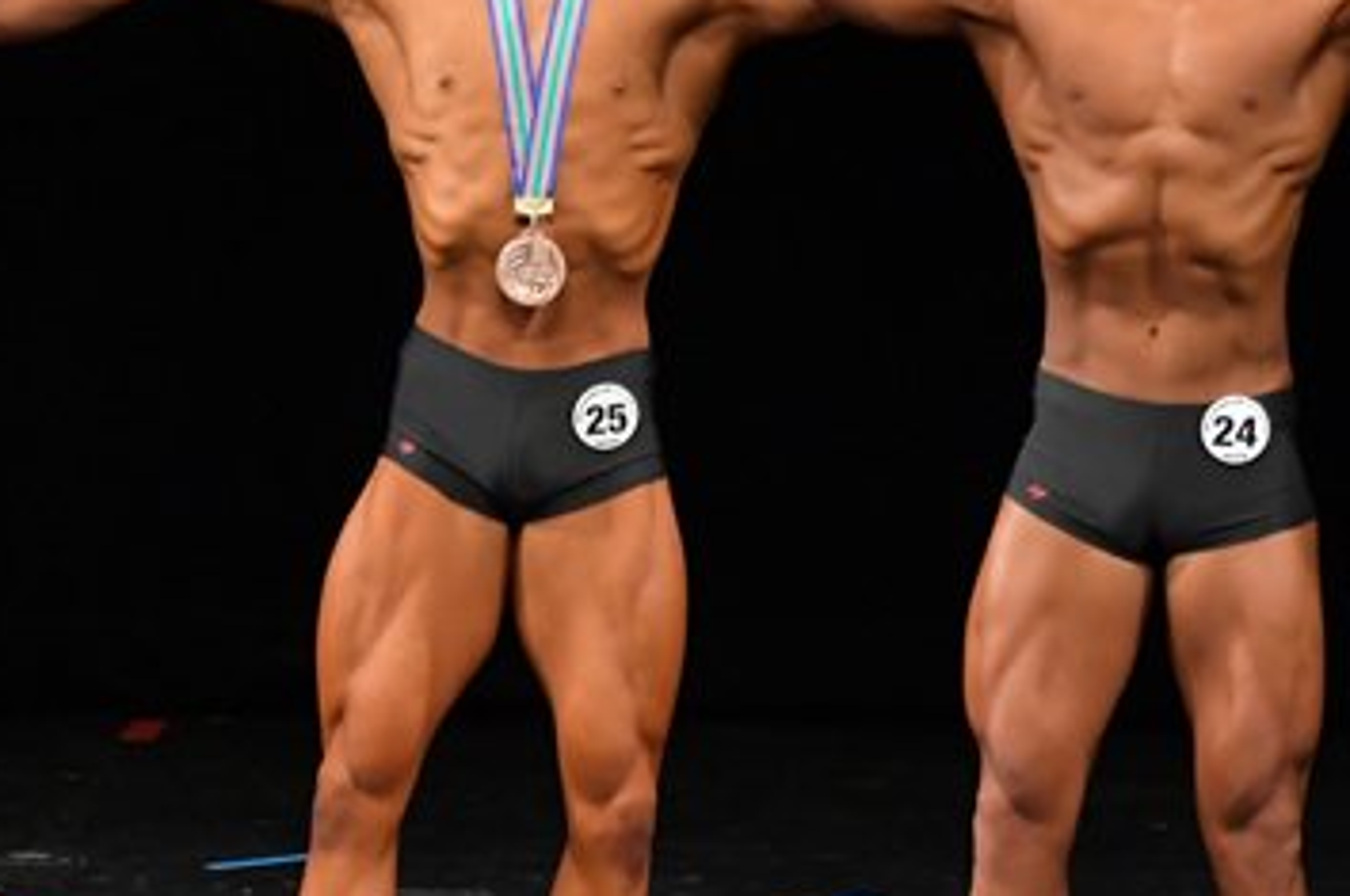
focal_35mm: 559
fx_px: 20934
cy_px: 522
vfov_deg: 2.5
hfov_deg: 3.7
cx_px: 479
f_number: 5.6
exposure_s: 1/400
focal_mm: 170
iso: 3200
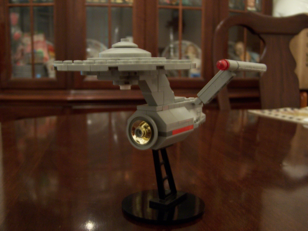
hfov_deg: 49.0
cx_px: 154
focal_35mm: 38
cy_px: 116
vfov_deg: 37.7
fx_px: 338
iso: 140
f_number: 2.8
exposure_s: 1/8
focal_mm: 6.3
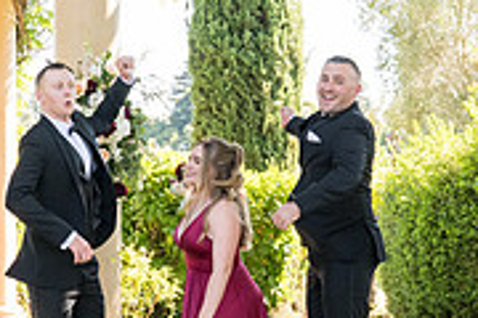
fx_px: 1500
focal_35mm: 113
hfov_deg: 16.8
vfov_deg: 12.1
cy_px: 195
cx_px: -183
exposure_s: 1/500
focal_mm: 35
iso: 2000
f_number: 6.3
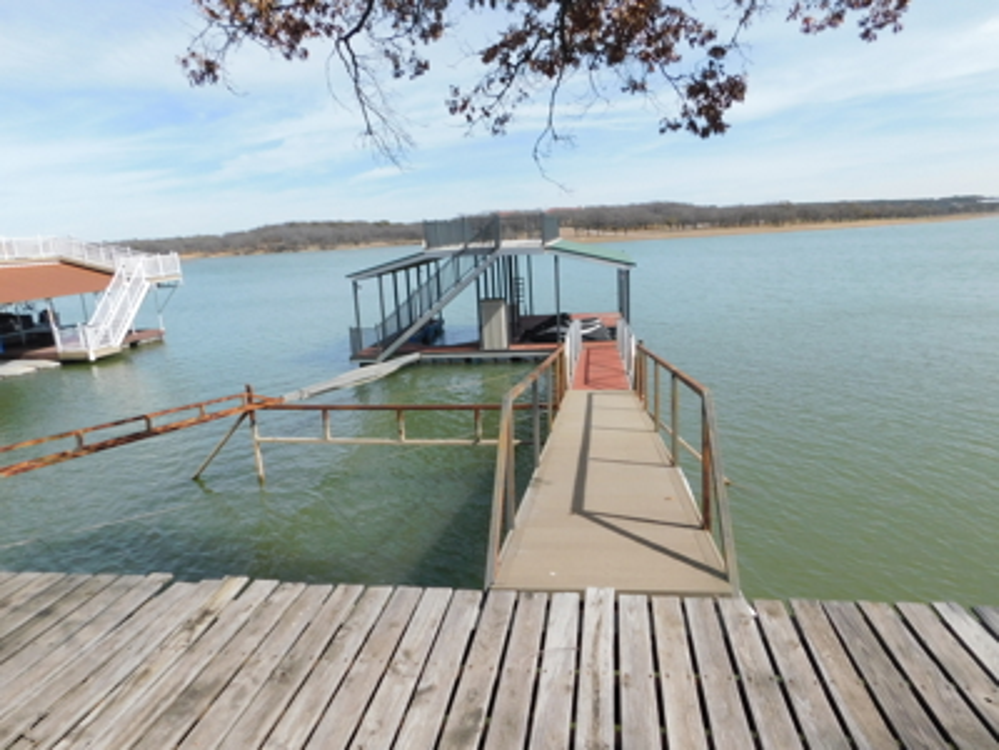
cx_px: 500
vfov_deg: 58.9
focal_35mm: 23
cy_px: 375
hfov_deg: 73.9
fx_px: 664
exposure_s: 1/400
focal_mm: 4
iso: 125
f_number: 6
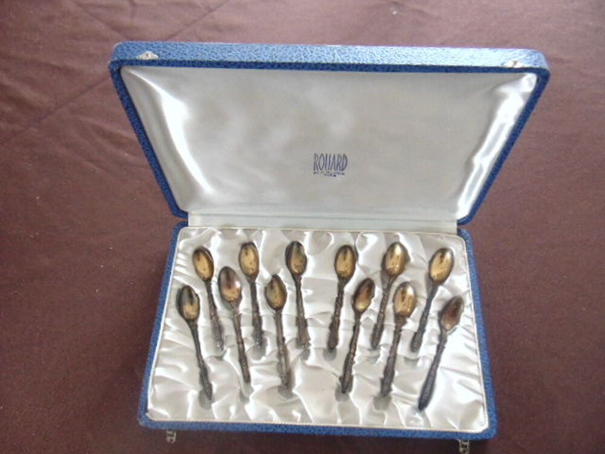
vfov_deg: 54.9
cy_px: 227
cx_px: 302
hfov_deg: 69.4
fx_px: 437
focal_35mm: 25
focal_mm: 4.5
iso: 400
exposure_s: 1/25
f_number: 3
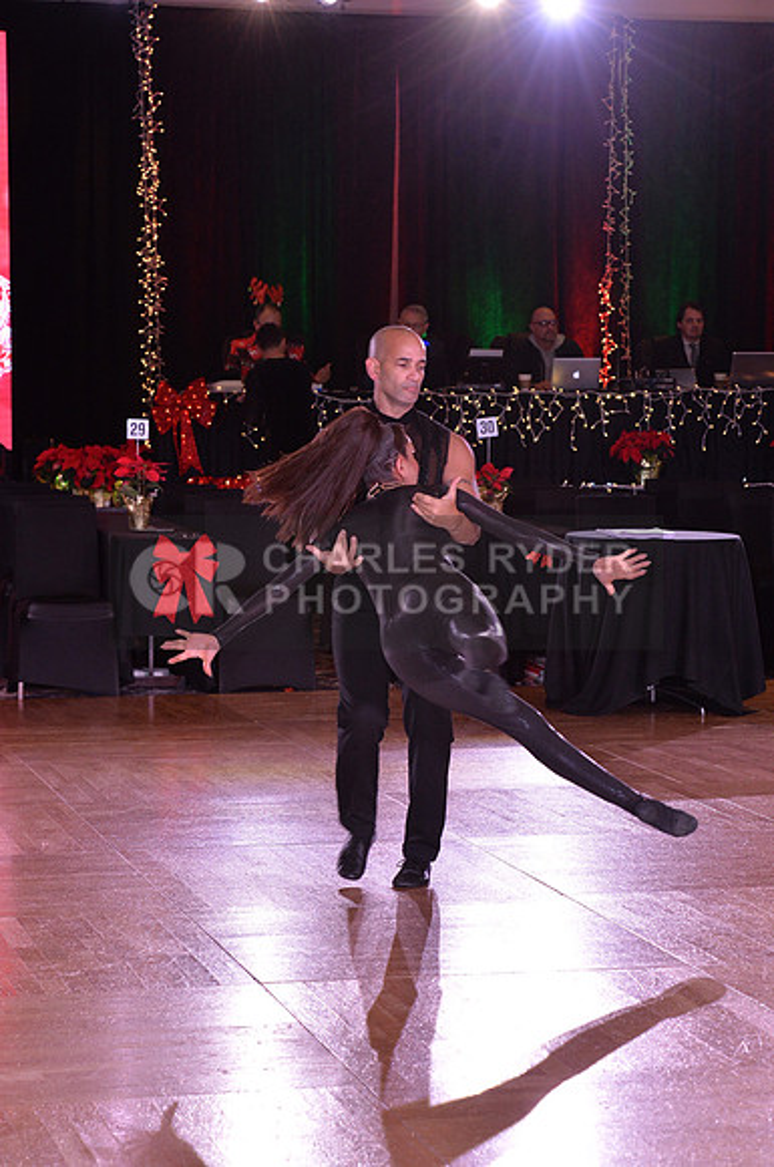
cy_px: 584
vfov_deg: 20.0
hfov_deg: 13.4
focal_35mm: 102
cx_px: 387
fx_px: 3299
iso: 2000
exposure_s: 1/250
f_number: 7.1
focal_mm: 102
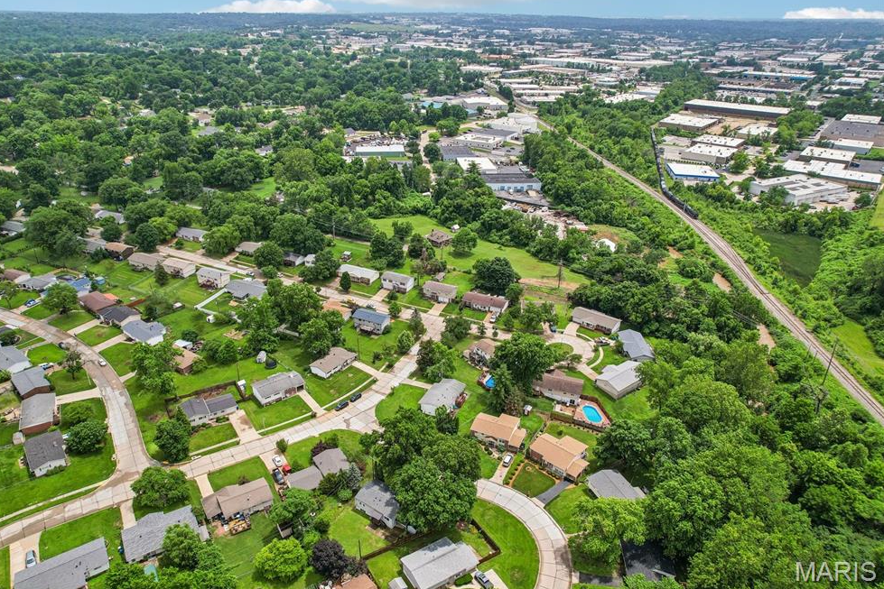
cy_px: 283
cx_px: 423
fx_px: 565
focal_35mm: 23
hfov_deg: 76.1
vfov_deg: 55.1
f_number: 2.8
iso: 110
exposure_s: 1/3000
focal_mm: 8.4
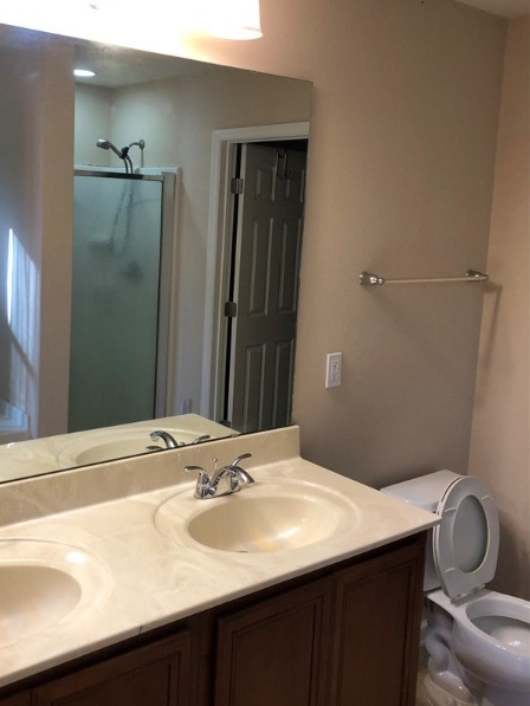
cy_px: 298
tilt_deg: -7.2
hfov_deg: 39.3
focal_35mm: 36
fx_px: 735
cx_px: 190
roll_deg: -2.5
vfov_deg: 51.1
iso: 25
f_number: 1.8
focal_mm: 3.99
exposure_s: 1/30
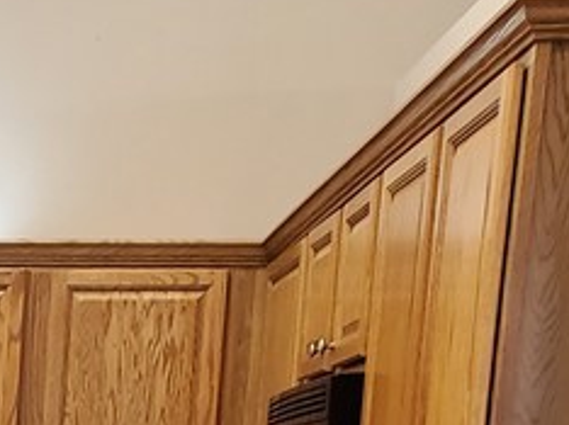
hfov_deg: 15.1
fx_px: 1872
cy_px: 896
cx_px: -433
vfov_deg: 11.5
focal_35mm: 114
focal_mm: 4.3
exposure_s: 1/40
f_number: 2.4
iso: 400
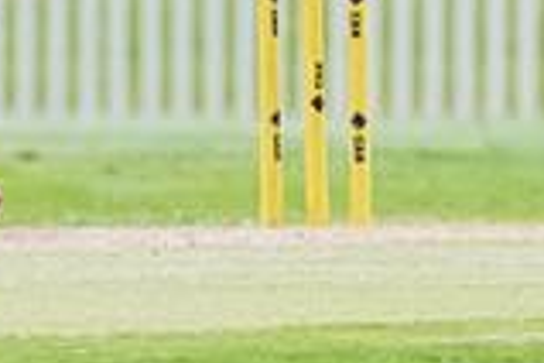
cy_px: -207
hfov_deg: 0.7
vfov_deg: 0.5
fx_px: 44136
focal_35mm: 2921
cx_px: -198
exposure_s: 1/1250
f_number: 6.3
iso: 640
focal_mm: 600
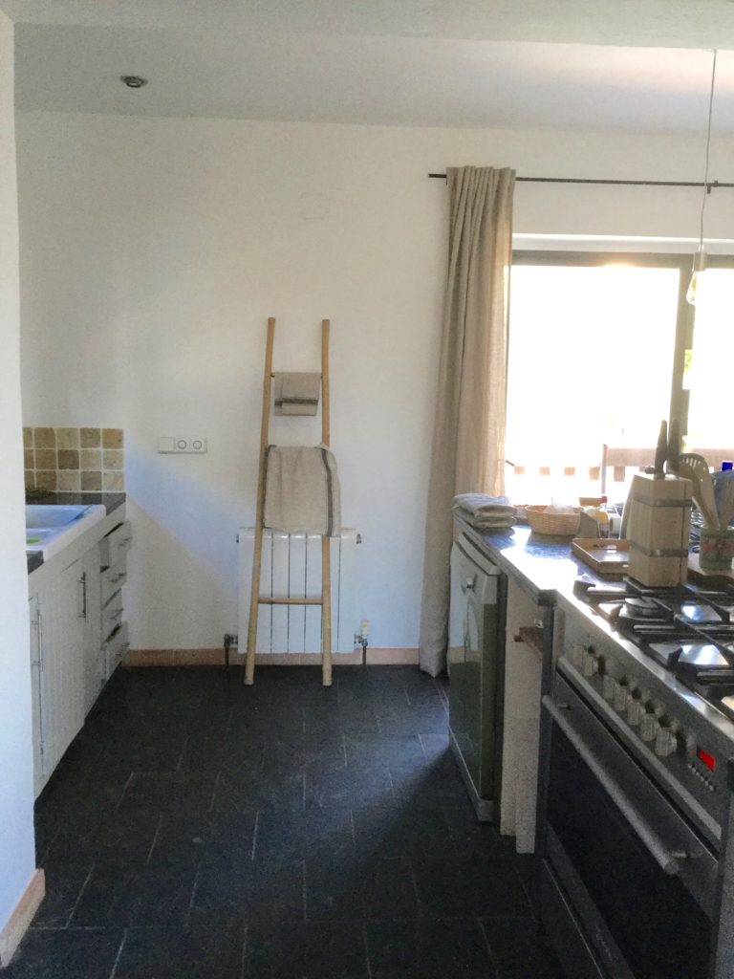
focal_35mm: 31
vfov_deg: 58.4
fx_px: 876
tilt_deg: -8.7
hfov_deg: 45.4
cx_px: 367
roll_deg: -1.3
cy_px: 490
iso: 50
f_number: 2.4
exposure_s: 1/33
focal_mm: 3.3
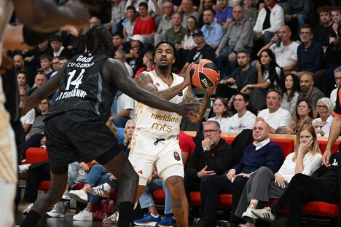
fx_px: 1468
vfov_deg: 8.9
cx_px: 170
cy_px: 114
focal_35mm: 155
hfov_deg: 13.2
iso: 6400
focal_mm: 155
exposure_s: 1/800
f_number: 5.6
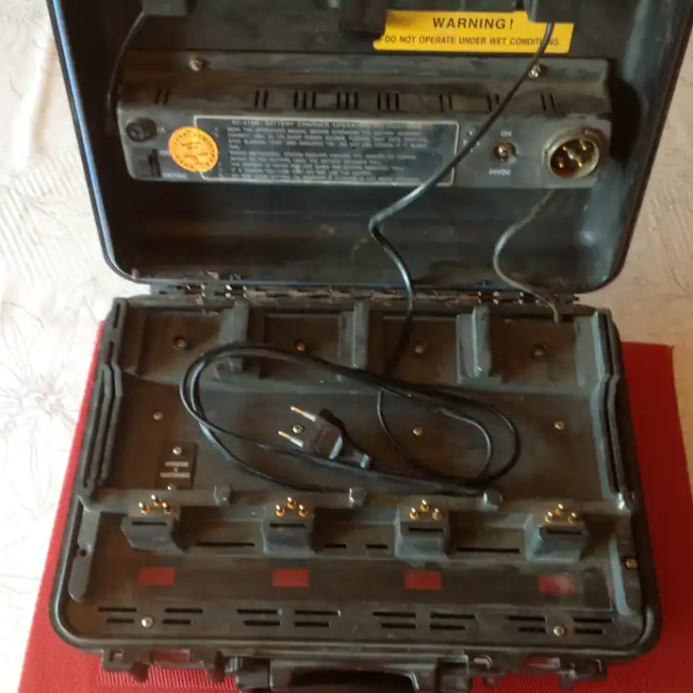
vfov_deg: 40.0
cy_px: 351
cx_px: 360
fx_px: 951
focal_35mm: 42
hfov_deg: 40.0
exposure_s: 1/15
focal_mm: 4.28
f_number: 2.4
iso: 64
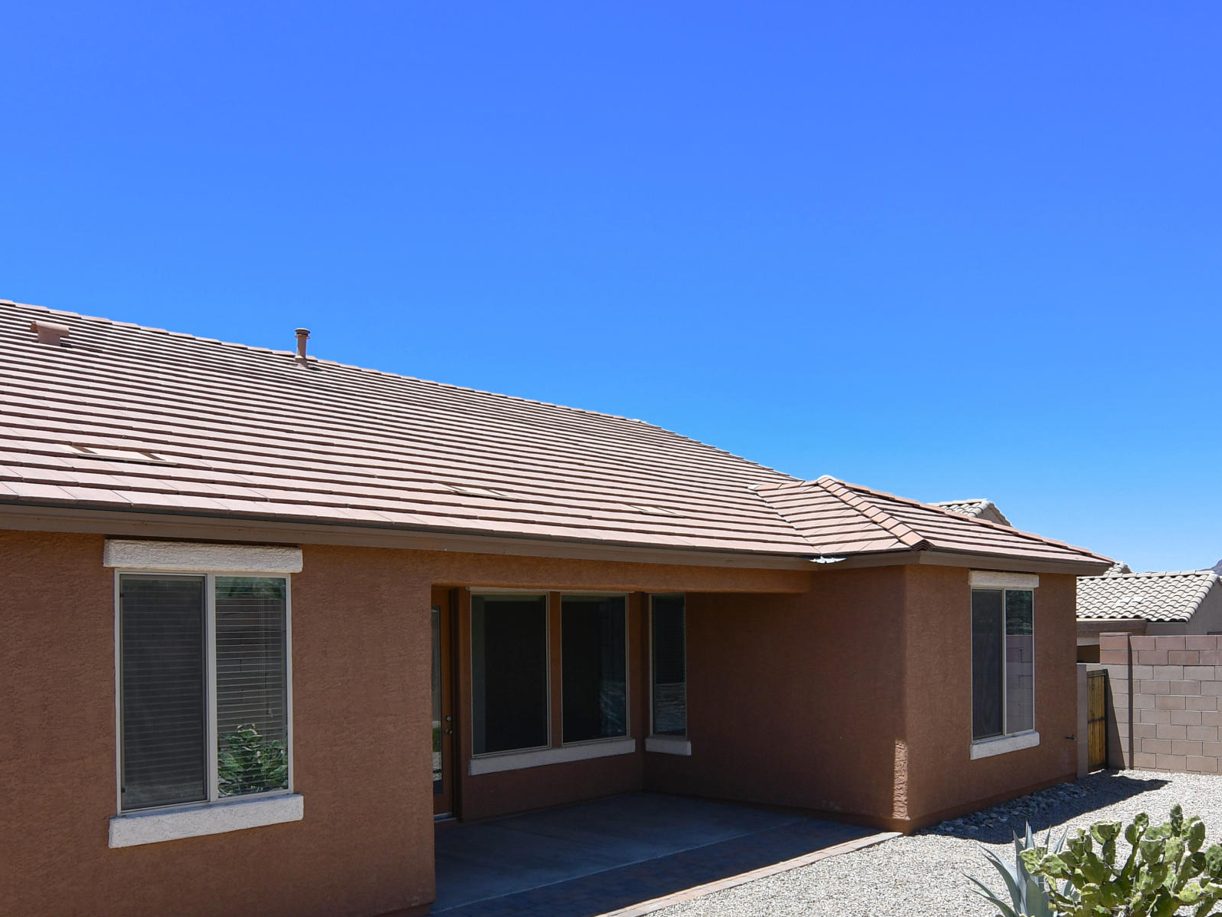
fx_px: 1024
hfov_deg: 61.6
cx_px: 610
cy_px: 617
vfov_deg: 47.4
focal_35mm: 29
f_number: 9
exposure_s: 1/320
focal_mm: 11
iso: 100
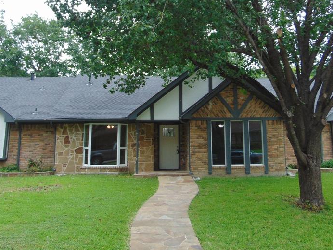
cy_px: 66
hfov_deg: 50.1
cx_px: 174
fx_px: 356
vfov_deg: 37.8
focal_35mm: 37
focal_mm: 4.5
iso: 80
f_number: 3
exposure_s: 1/320
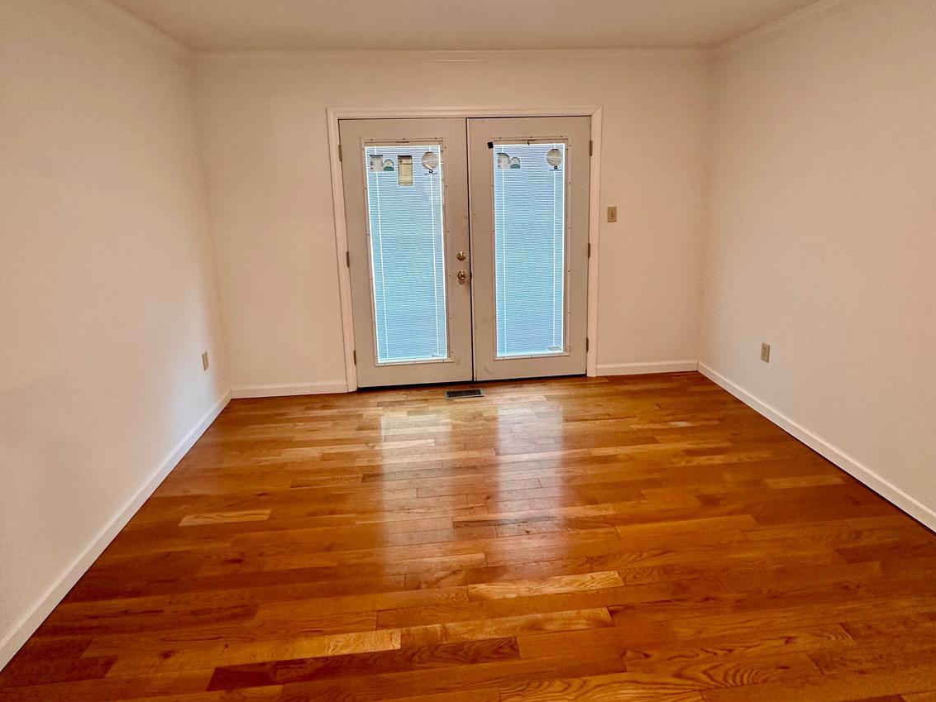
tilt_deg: -9.5
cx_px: 462
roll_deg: +1.2
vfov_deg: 67.9
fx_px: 514
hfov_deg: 84.7
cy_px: 276
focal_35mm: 19
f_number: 2.2
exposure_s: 1/60
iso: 250
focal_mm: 2.22
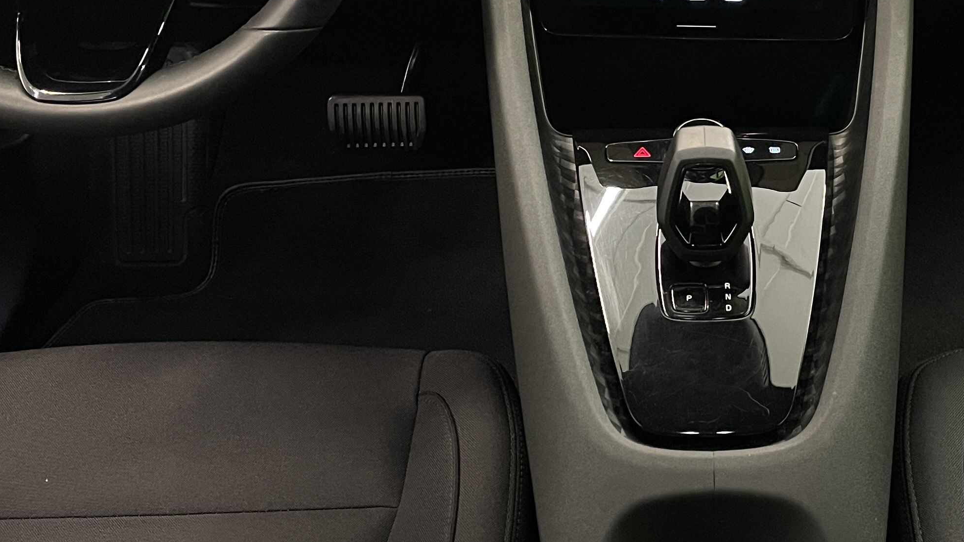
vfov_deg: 20.6
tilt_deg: -33.8
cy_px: 170
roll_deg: -0.5
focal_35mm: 58
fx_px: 1483
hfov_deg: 35.4
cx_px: 703
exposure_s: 1/50
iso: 500
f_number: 1.6
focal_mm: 4.2
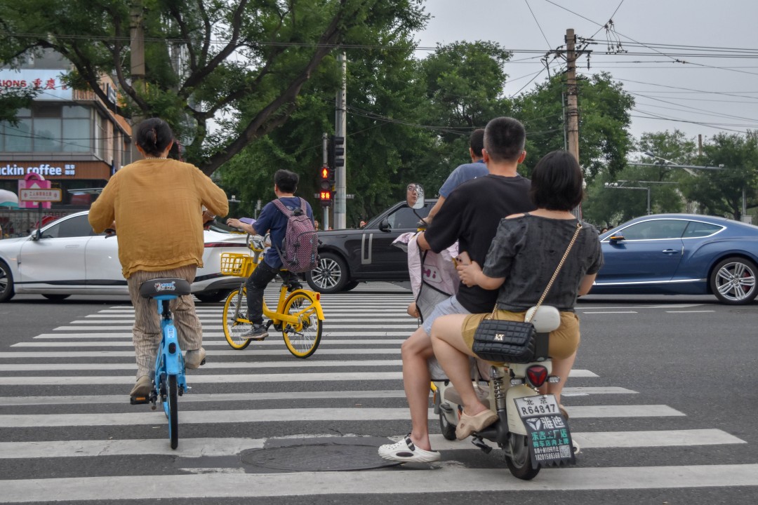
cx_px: 379
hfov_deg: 35.1
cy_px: 252
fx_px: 1200
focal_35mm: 57
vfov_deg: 23.8
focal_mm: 38
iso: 560
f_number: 4.8
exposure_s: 1/1000
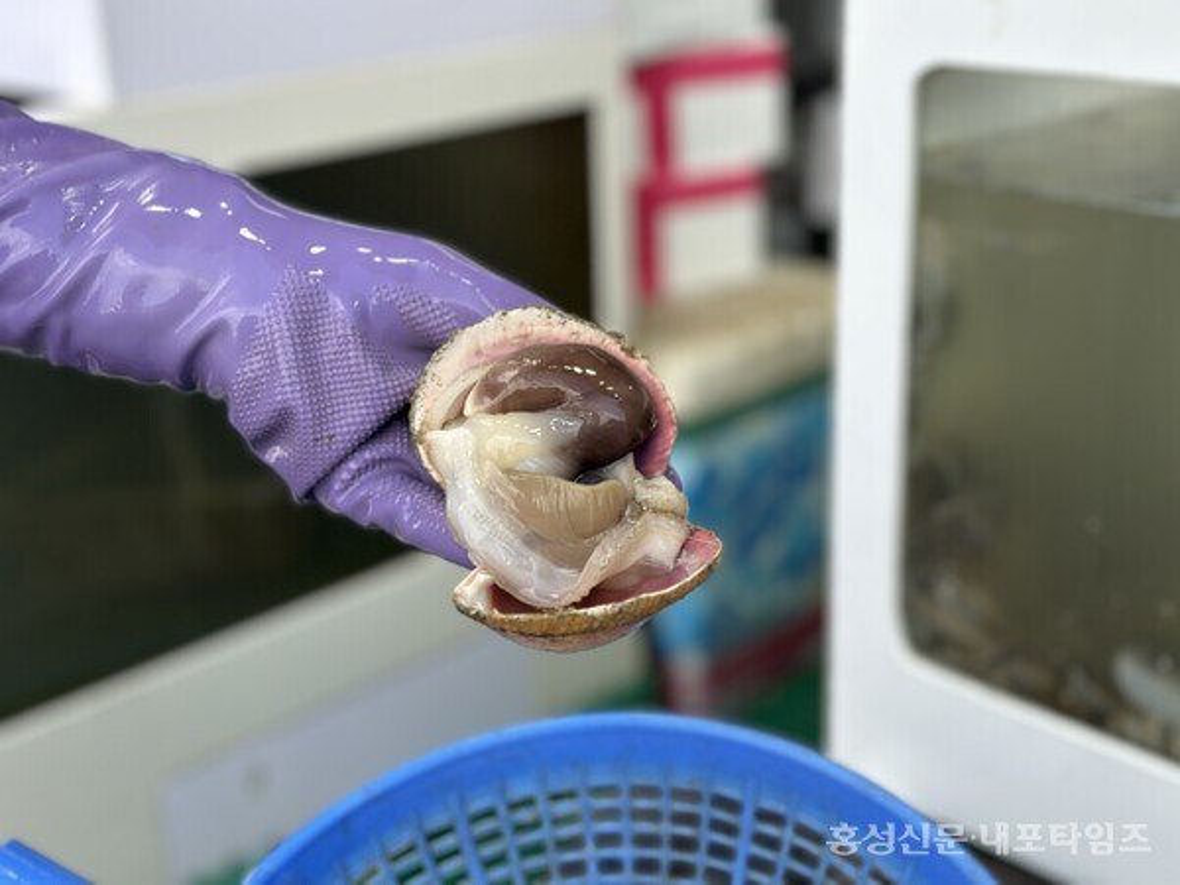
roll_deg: +2.4
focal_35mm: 48
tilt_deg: -21.1
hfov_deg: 39.7
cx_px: 590
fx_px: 1636
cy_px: 442
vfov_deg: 30.3
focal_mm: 6.86
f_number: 1.78
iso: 80
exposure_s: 1/659
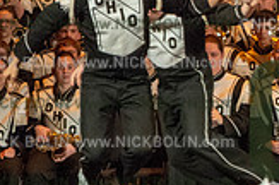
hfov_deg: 3.1
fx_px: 5229
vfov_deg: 2.0
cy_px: 142
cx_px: 370
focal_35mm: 676
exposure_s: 1/320
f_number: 5.6
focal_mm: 190
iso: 8000
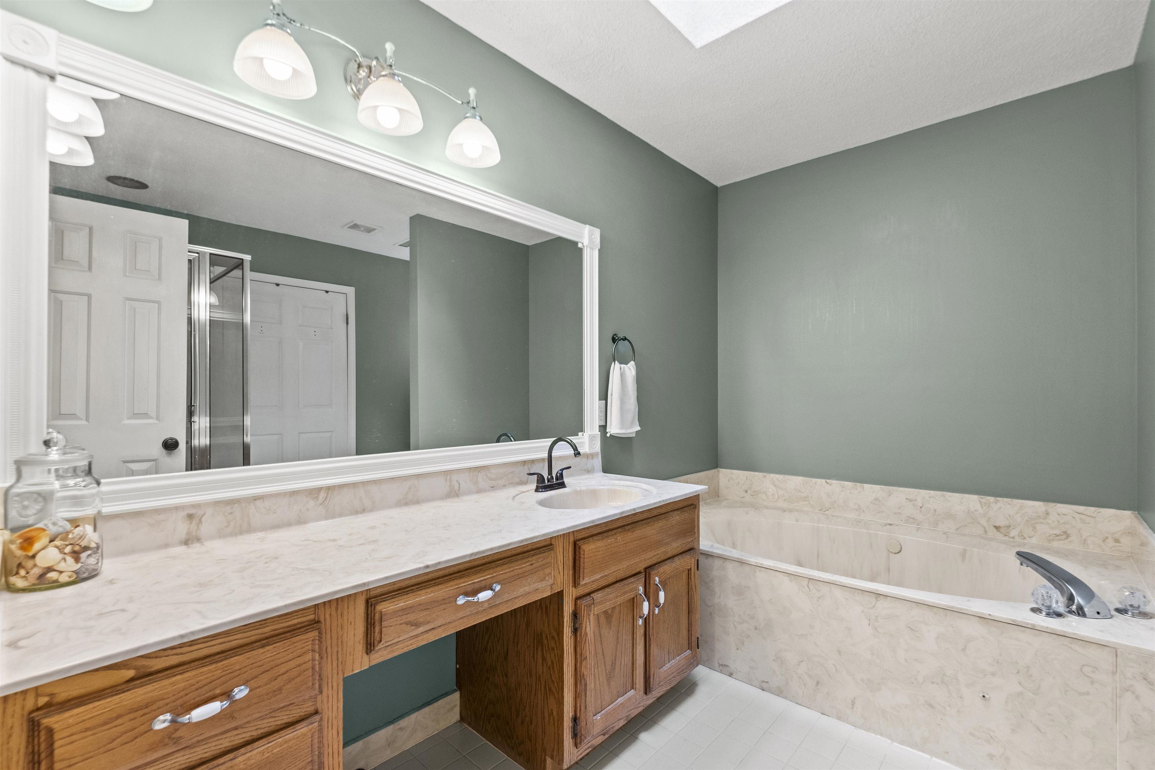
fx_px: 481
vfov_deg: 77.3
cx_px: 578
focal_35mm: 15
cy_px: 385
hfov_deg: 100.4
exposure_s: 1/1.67
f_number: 5
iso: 400
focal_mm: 10
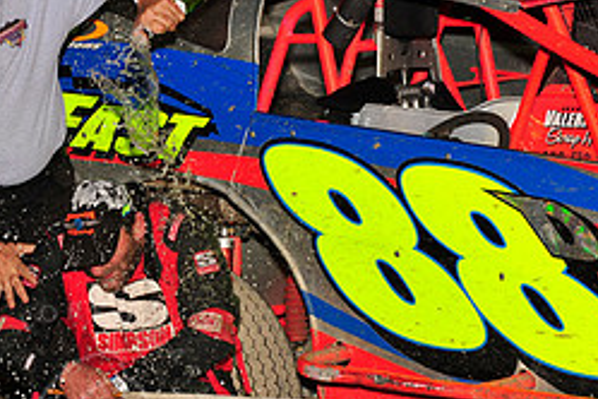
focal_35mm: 186
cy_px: 226
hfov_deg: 11.0
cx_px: 74
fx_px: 3089
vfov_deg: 7.4
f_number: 5.6
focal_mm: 80
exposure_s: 1/250
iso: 500
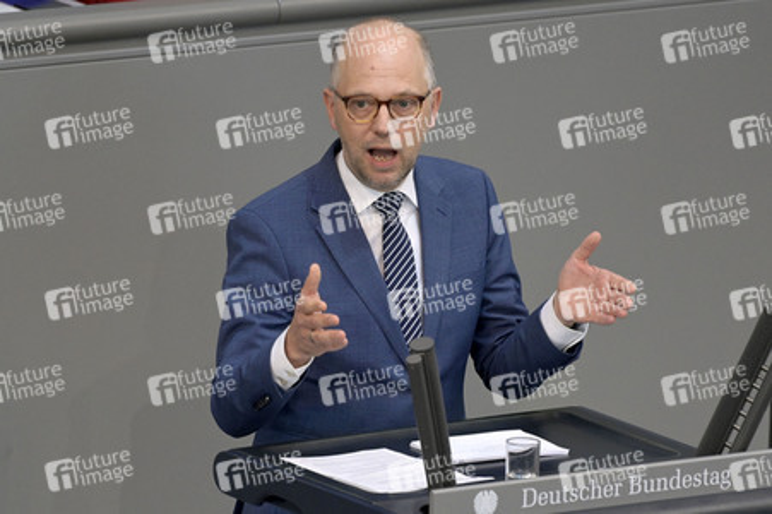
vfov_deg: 3.5
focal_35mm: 390
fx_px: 8357
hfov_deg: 5.3
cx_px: 386
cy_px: 257
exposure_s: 1/640
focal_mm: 390
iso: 8000
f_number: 5.6
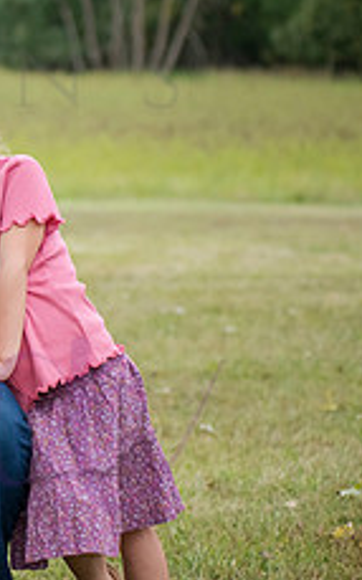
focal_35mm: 215
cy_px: 201
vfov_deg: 9.8
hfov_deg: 6.0
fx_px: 3396
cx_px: -284
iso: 400
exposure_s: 1/500
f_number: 4.5
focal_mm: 80
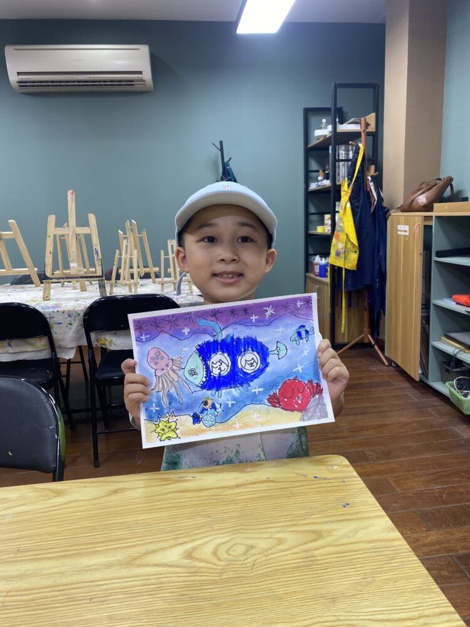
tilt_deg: -11.6
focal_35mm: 26
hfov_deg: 53.1
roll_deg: +0.7
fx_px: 471
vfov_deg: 67.3
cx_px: 235
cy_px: 314
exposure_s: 1/100
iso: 80
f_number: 1.8
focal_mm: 4.25
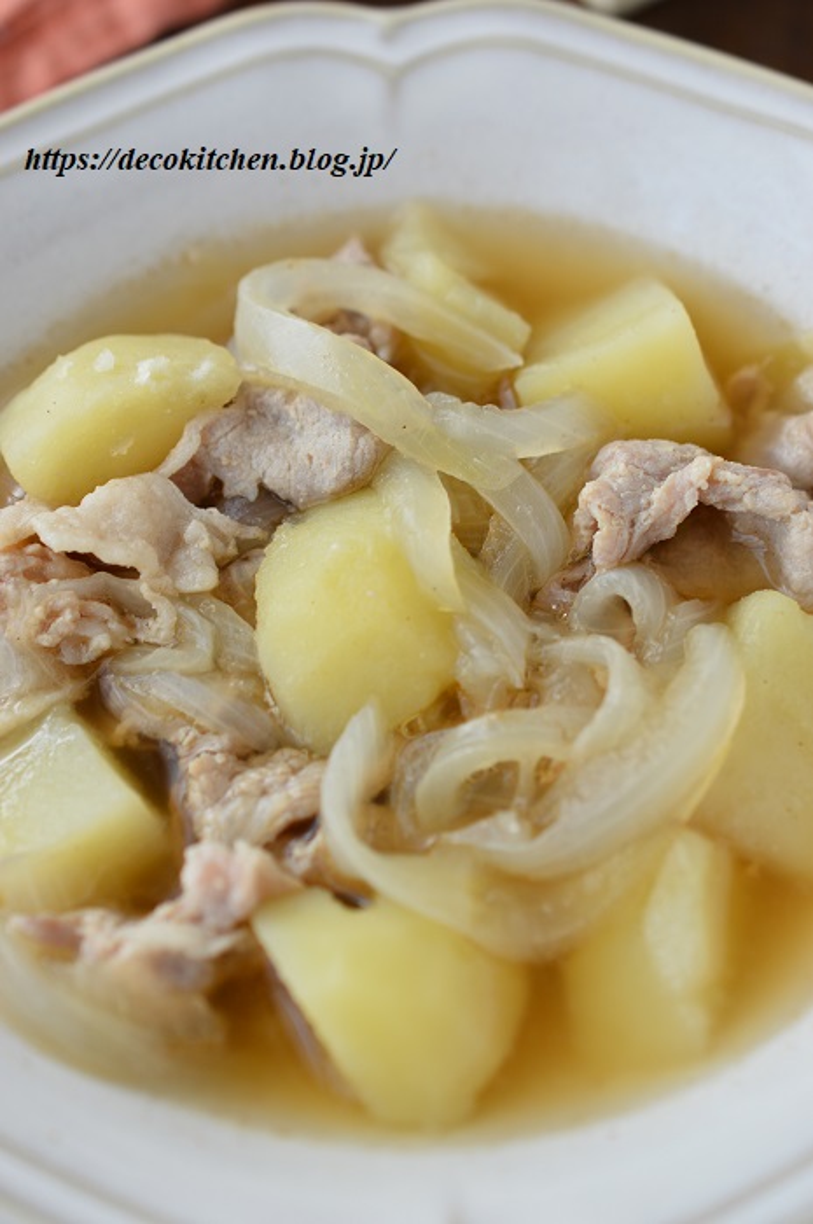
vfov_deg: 33.4
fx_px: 2037
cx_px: 406
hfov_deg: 22.6
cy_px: 612
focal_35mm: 60
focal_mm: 40
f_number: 4.5
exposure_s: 1/25
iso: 100
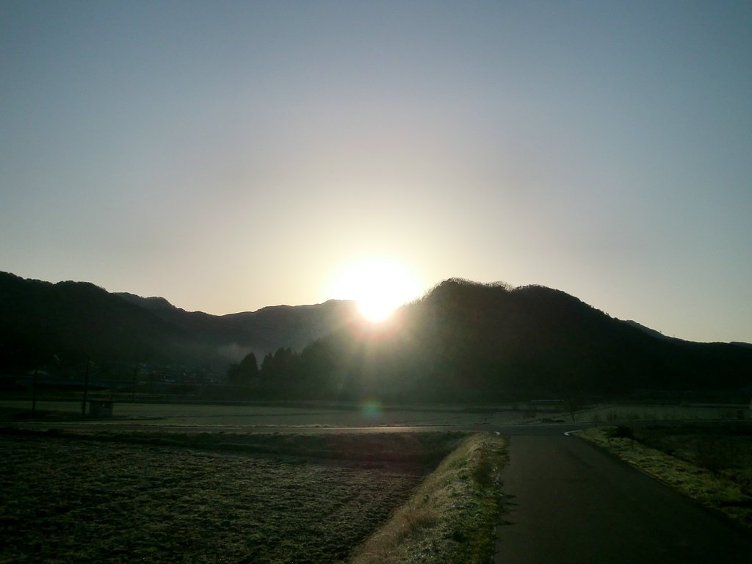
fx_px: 608
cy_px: 282
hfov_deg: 63.4
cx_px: 376
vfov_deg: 49.7
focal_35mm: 28
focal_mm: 4.65
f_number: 7.8
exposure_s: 1/640
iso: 64
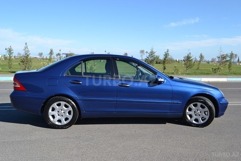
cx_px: 120
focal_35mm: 33
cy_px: 80
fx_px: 221
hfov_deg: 57.2
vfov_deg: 40.0
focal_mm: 22
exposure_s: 1/200
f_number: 7.1
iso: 100
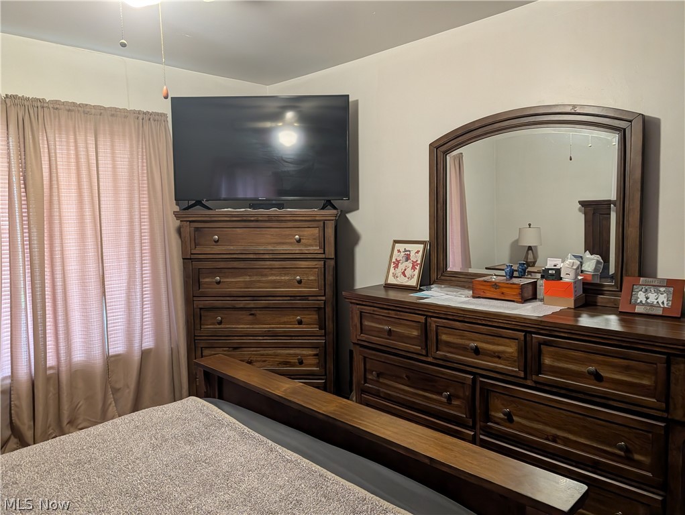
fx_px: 475
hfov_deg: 71.5
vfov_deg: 56.9
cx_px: 342
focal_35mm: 24
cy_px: 258
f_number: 1.68
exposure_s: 1/60
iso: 103
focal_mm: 6.9
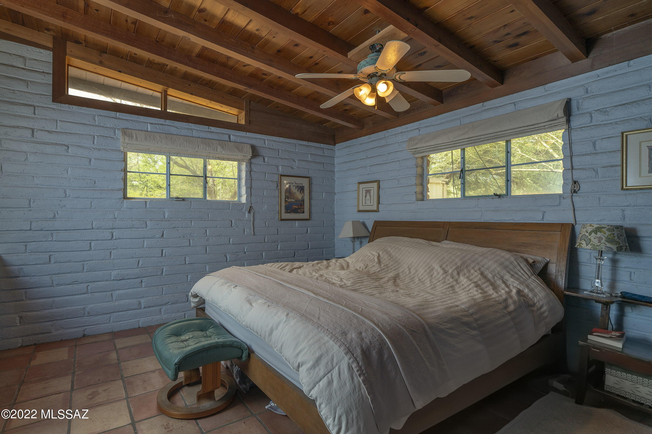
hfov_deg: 100.4
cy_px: 217
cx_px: 326
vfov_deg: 77.3
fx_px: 272
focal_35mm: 15
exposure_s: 1/125
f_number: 5.6
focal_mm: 15
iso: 200
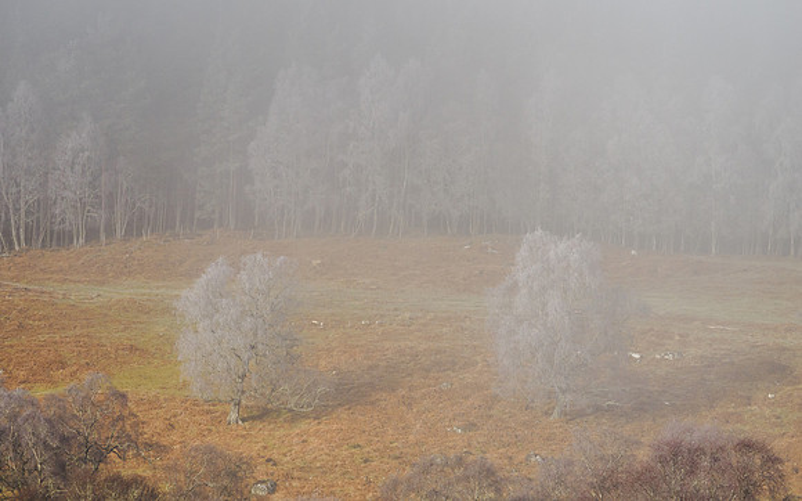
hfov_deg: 8.5
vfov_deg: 5.3
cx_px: 401
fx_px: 5419
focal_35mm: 248
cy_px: 203
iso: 400
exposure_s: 1/2000
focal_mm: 117
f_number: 5.6
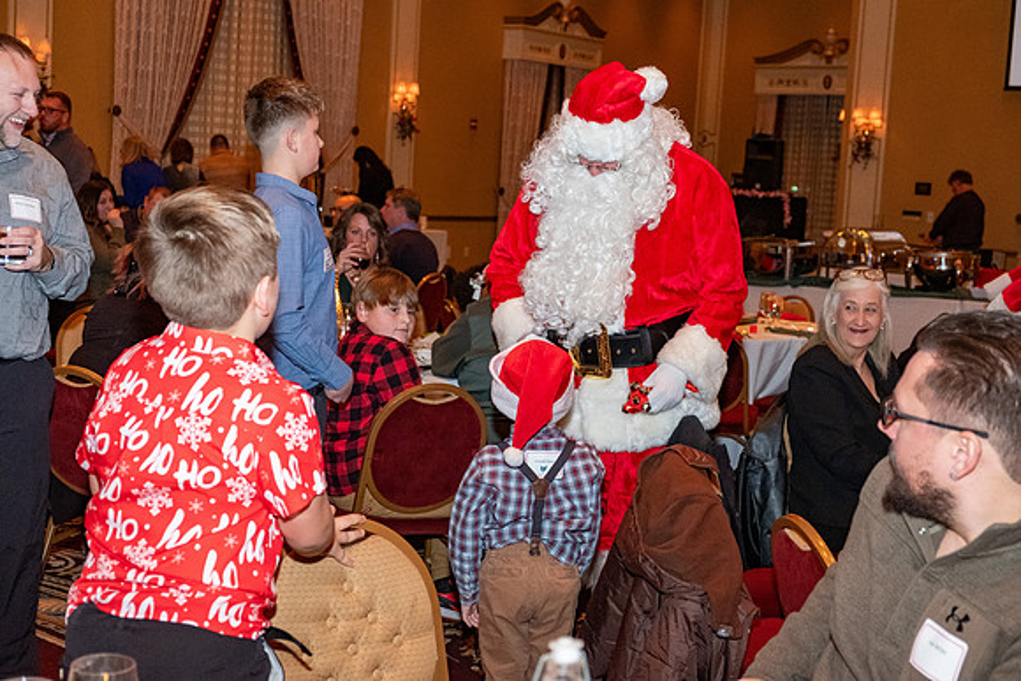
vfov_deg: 26.5
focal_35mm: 51
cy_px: 340
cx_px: 510
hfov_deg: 38.9
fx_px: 1447
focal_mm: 34.3
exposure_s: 1/125
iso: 2500
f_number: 3.6
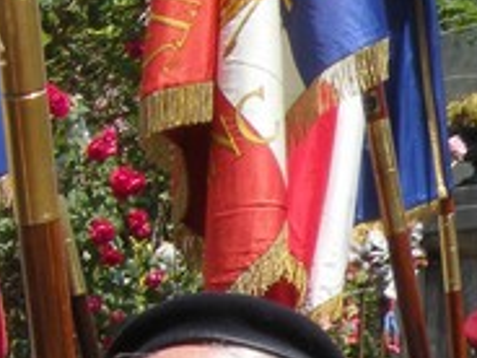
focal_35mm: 182
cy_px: 742
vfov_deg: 7.8
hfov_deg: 10.3
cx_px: -334
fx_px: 2508
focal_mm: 7.4
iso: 64
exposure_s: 1/252
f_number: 6.3
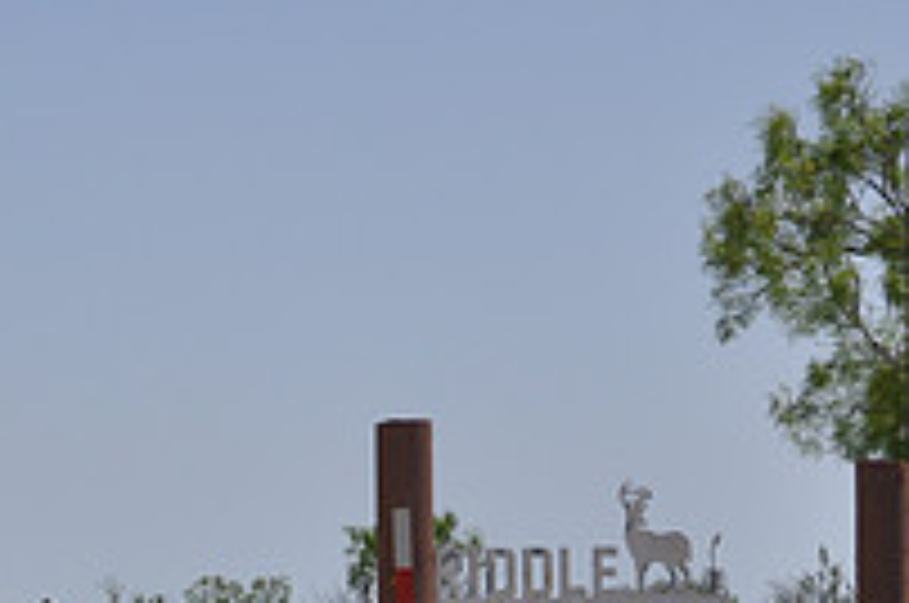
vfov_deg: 9.0
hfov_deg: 13.4
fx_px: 3792
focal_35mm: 150
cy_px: 767
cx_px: -122
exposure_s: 1/250
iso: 200
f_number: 8
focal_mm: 35
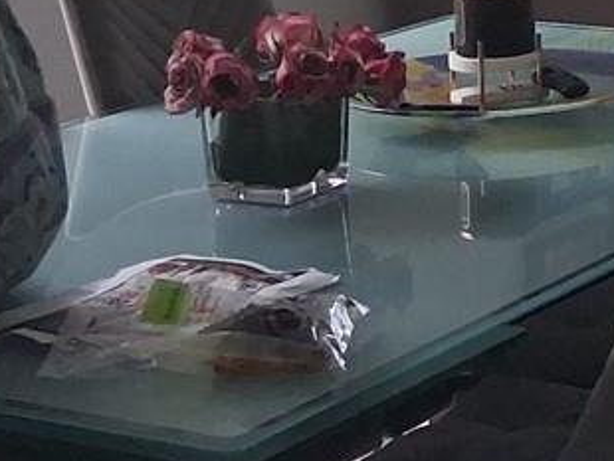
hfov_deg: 13.6
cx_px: 988
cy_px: -135
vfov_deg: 10.8
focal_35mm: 134
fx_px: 2379
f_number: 1.8
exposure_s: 1/120
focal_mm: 3.98
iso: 400
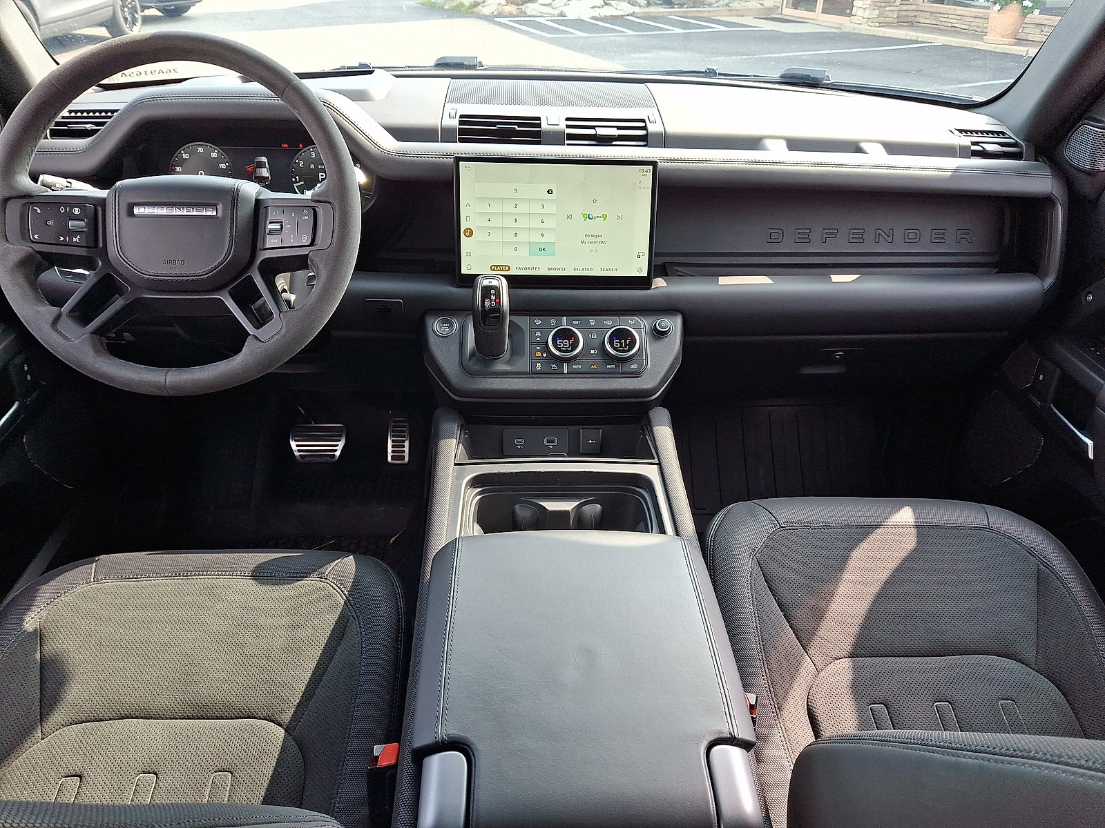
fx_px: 798
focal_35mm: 25
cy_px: 414
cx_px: 552
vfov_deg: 54.9
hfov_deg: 69.4
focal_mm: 4.69
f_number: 1.8
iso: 25
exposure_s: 1/120
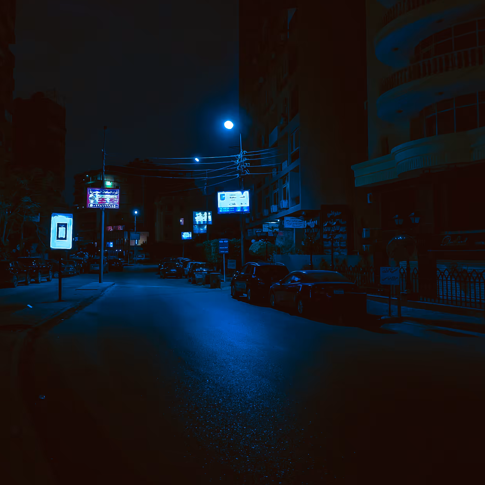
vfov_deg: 44.9
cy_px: 223
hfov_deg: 43.6
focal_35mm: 37
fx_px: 587
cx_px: 128
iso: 800
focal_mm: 4.25
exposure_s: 1/25
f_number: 1.8
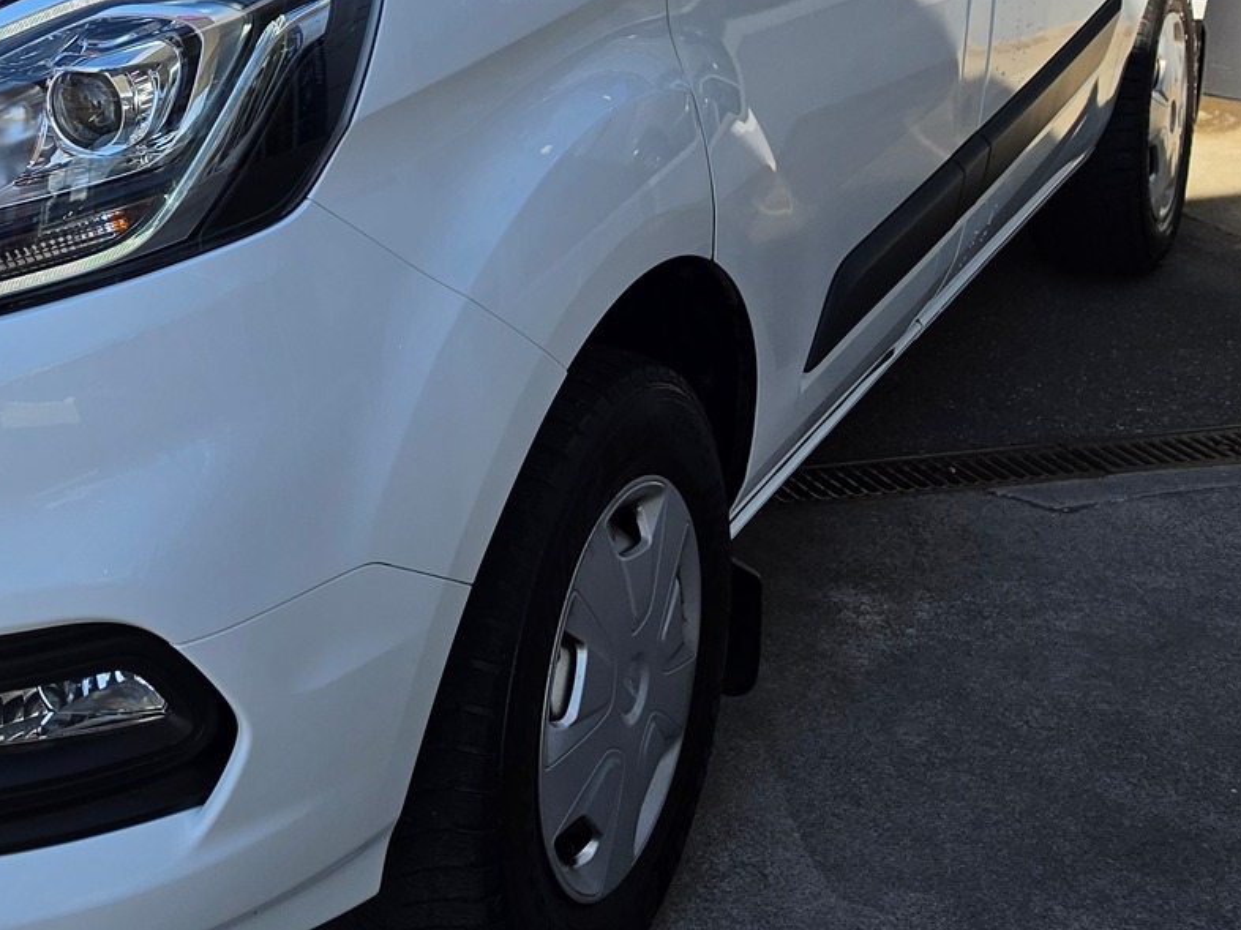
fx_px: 2115
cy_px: 52
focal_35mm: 59
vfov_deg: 24.0
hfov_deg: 30.7
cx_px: 38
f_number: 1.4
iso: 64
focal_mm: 6.5
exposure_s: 1/6352
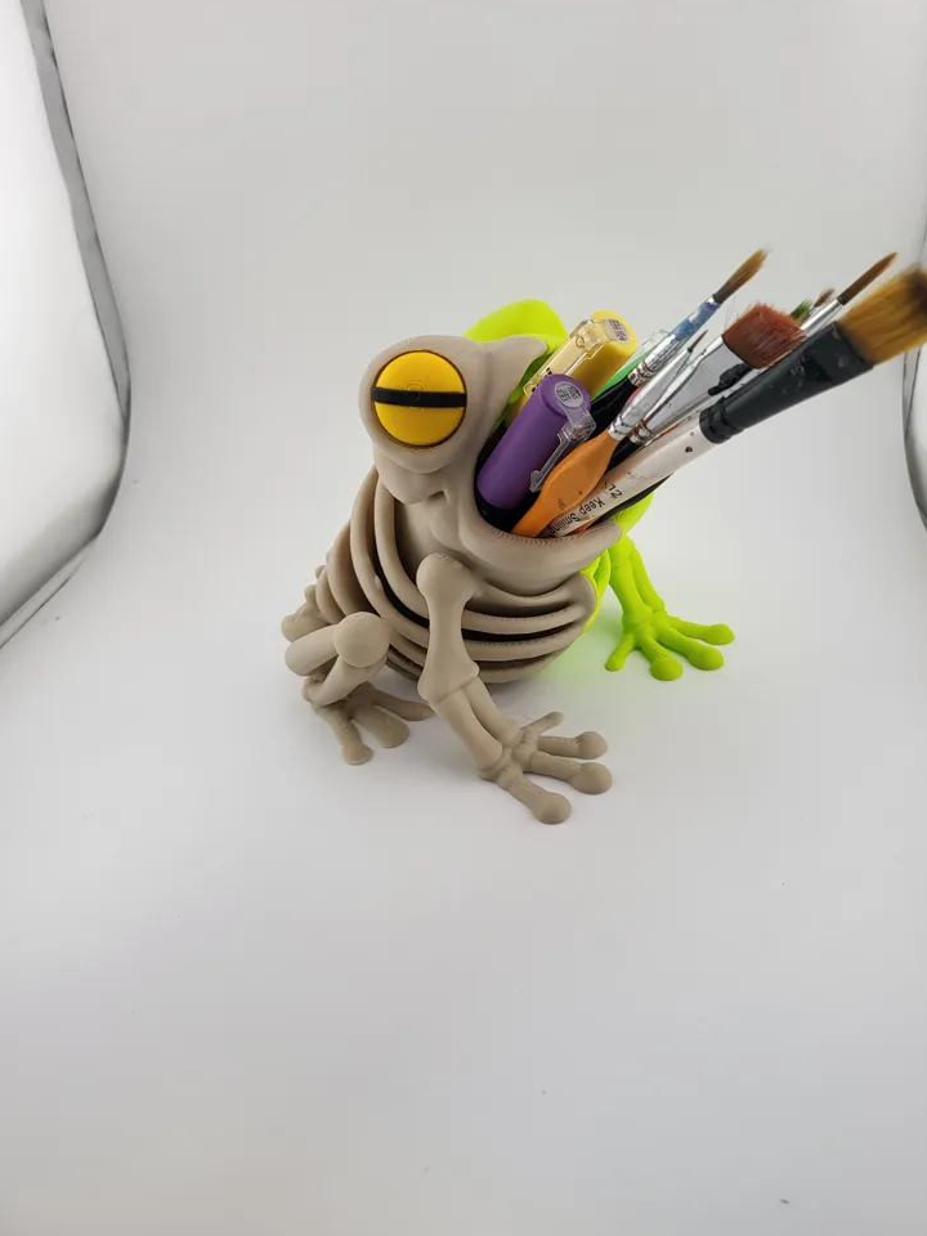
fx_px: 893
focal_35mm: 25
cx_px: 480
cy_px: 606
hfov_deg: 54.9
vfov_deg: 69.4
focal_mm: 5
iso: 50
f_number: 1.8
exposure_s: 1/100
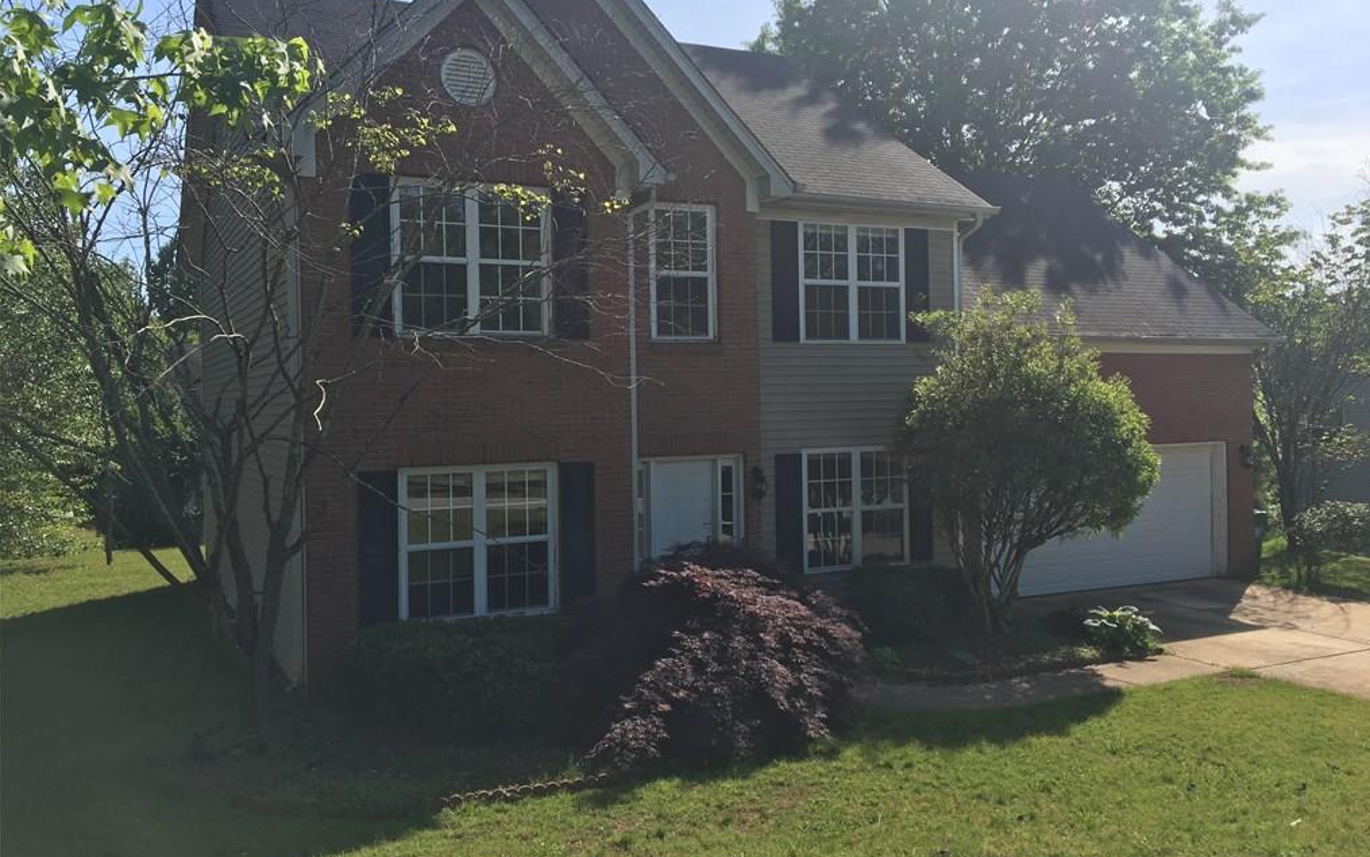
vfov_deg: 40.6
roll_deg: +1.9
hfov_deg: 61.2
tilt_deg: -1.3
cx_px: 690
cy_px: 401
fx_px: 1158
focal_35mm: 31
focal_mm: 4.15
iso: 25
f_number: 2.2
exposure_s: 1/1183
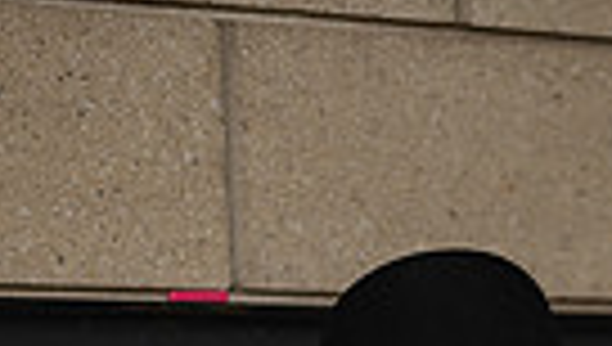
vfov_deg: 6.5
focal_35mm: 173
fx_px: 2812
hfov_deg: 12.3
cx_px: 598
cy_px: 1002
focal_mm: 50
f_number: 1.3
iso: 500
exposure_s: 1/250
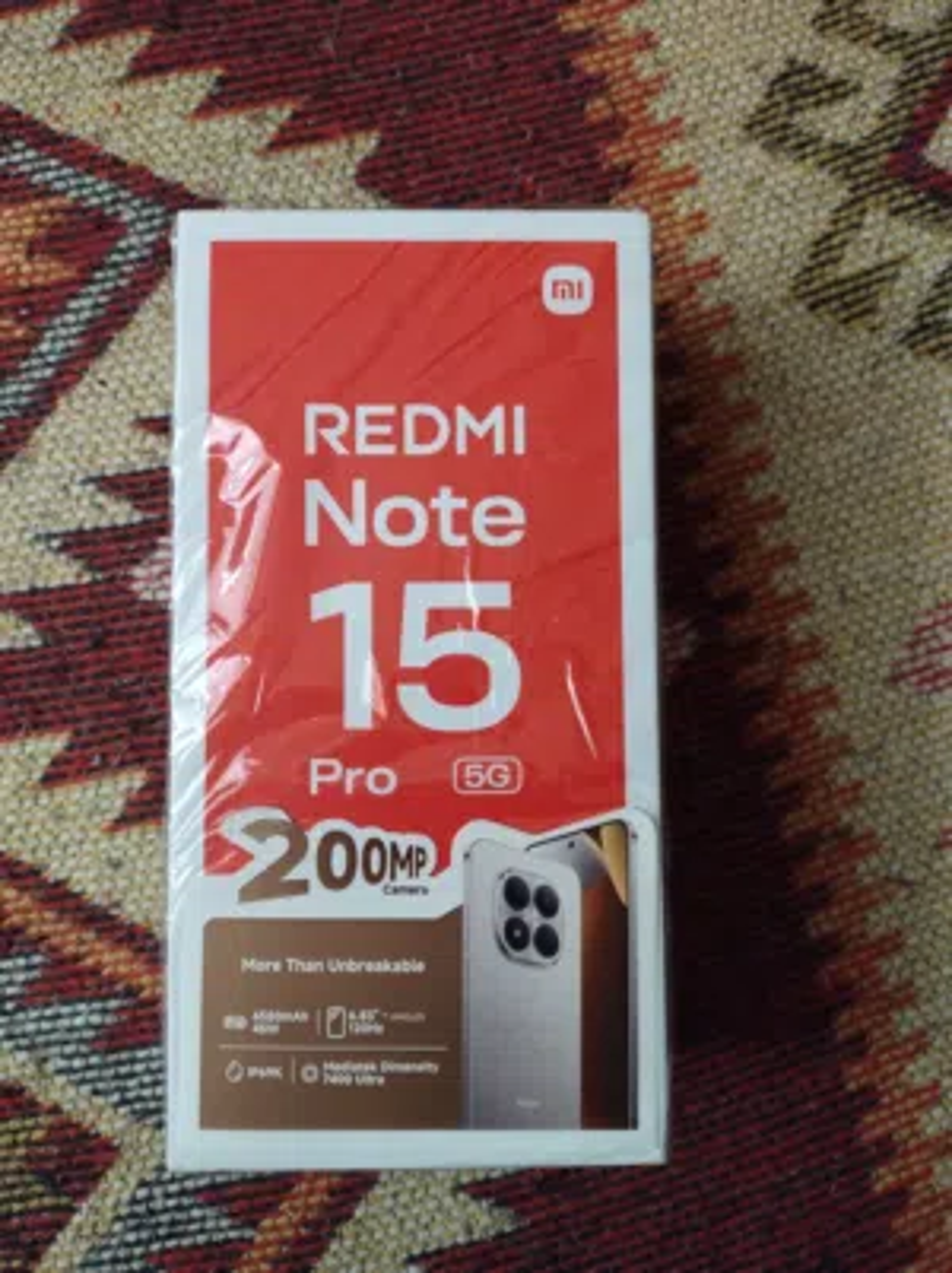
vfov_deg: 69.4
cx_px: 476
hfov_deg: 54.8
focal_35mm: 25
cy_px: 636
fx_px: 918
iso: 2438
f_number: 1.7
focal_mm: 4.71
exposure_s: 1/33.3
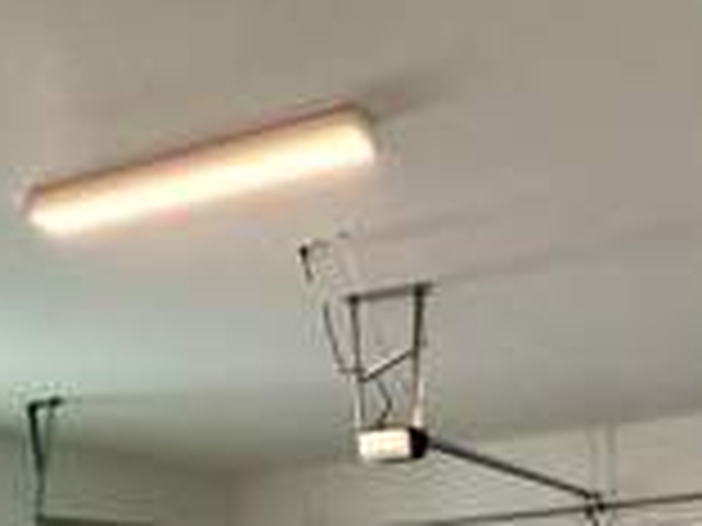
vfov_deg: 26.1
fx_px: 872
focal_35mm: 43
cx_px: 621
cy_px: 758
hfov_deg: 40.8
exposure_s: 1/60
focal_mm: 2.22
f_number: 2.2
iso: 160
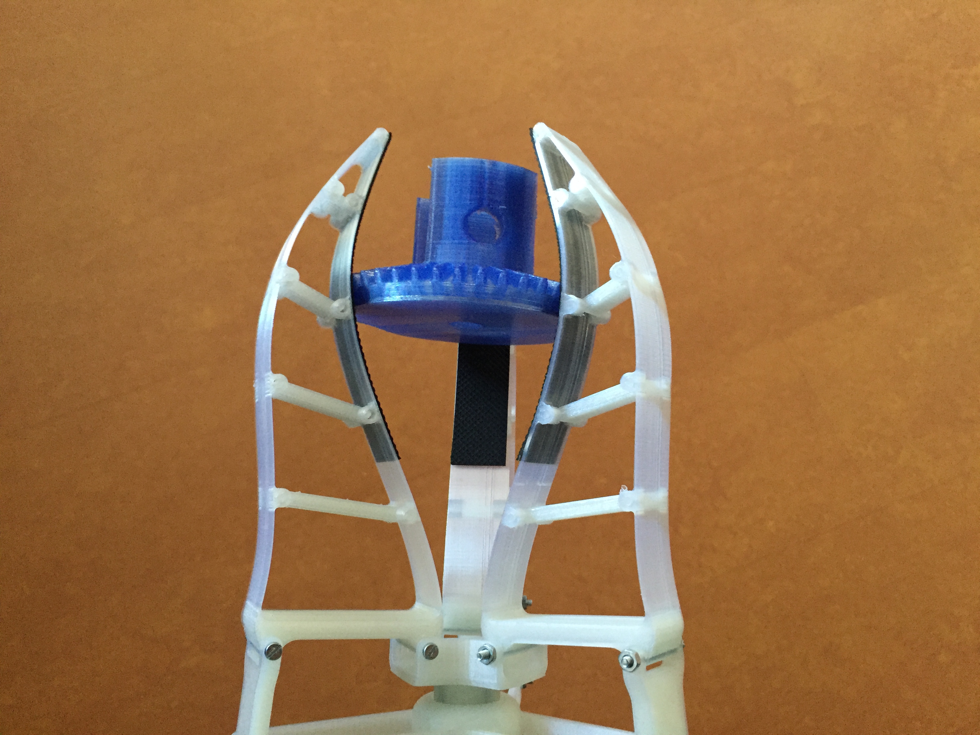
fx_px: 821
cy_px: 368
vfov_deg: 48.2
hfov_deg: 61.7
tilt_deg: -67.9
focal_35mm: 29
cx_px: 490
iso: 250
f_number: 2.2
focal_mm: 4.15
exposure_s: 1/33
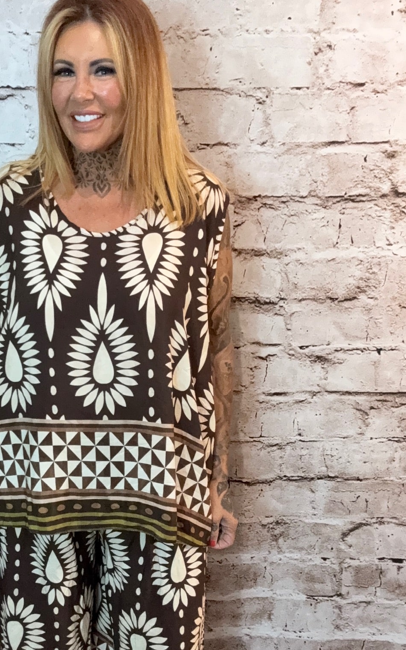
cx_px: 81
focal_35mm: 43
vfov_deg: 45.9
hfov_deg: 29.2
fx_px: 761
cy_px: 398
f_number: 1.9
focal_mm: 2.69
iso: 200
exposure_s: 1/33
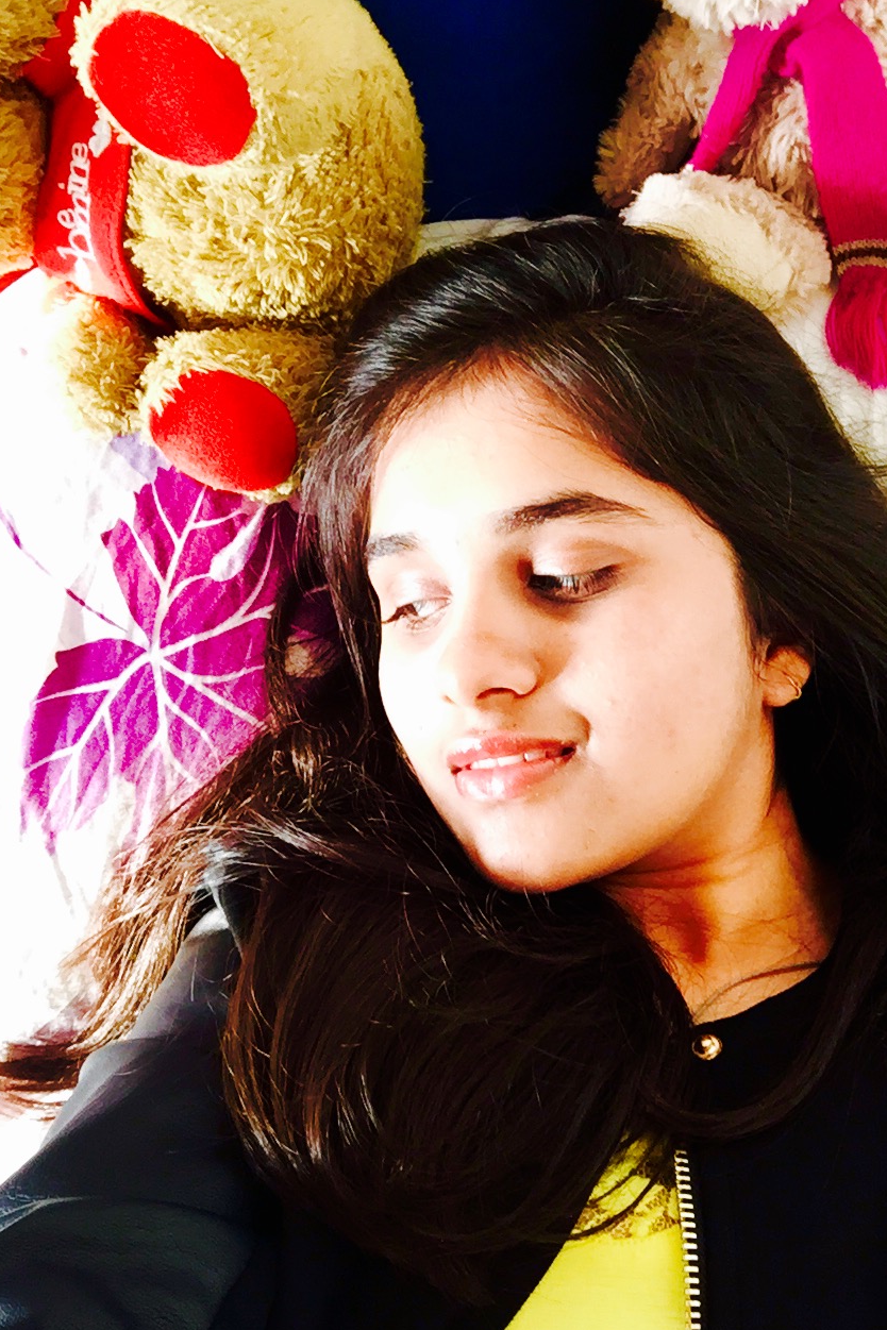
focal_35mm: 33
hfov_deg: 39.9
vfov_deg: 57.2
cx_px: 498
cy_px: 662
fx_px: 1220
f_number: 2.2
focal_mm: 2.65
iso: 100
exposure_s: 1/33
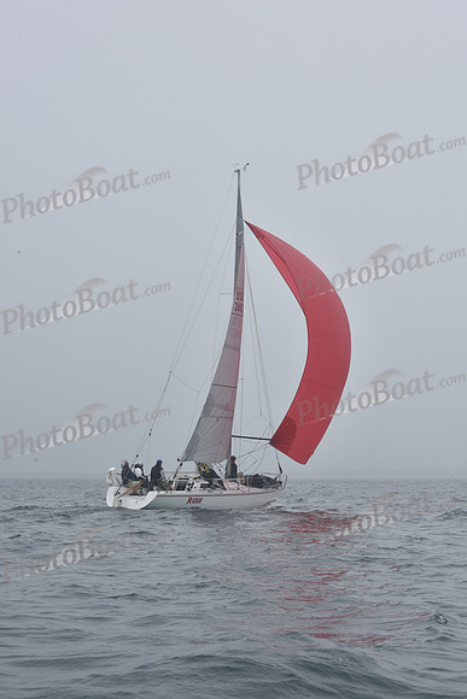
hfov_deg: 18.2
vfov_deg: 27.0
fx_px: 1458
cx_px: 234
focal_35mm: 75
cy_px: 350
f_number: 11
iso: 250
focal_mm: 75
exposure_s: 1/800
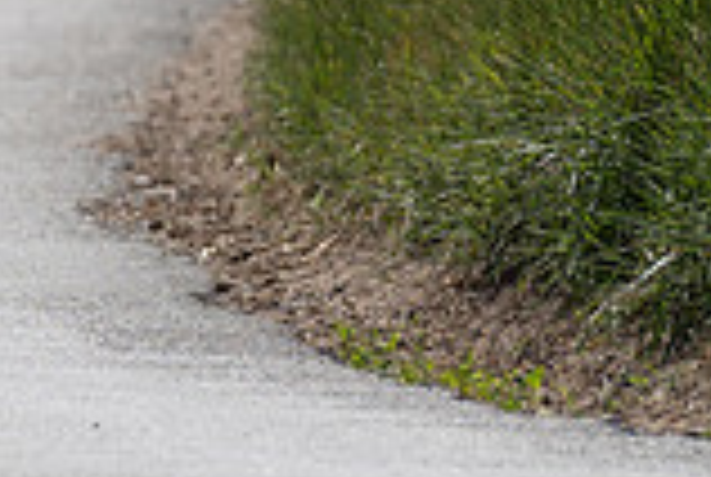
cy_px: -553
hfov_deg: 1.5
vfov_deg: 1.0
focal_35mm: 1367
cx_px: -626
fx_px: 27049
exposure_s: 1/1000
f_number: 4.5
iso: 100
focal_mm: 200
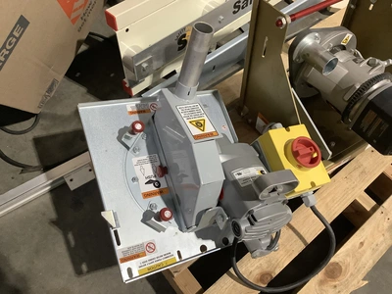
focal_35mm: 31
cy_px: 147
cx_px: 196
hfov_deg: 58.4
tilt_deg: -58.5
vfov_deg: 45.4
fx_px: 351
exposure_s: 1/60
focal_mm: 3.3
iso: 400
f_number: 2.4
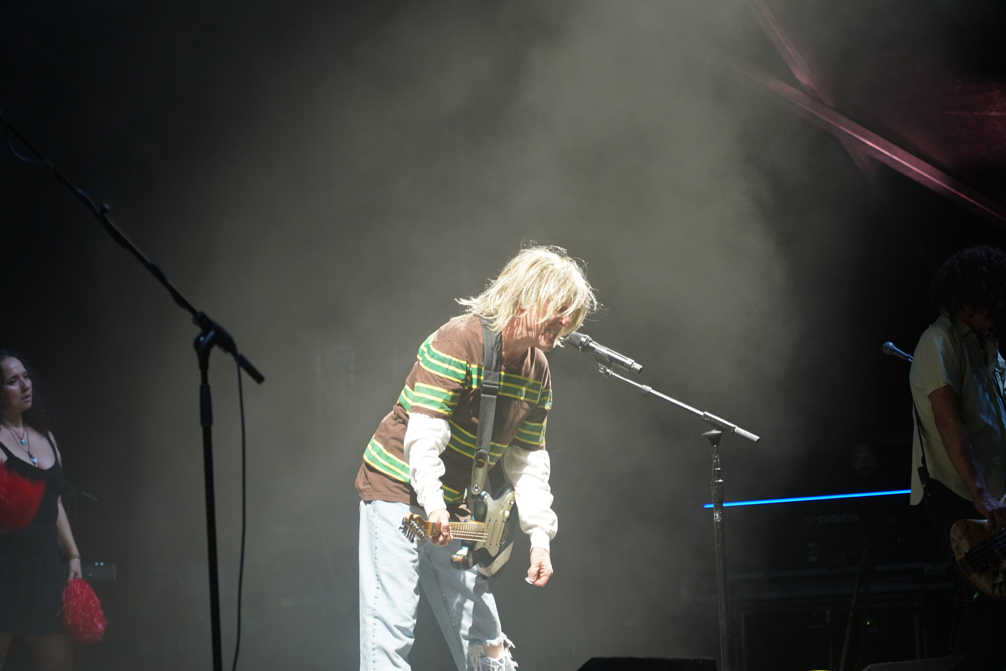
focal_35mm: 105
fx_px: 2934
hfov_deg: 19.5
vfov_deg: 13.0
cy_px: 336
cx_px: 503
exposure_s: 1/160
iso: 1250
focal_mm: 105
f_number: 4
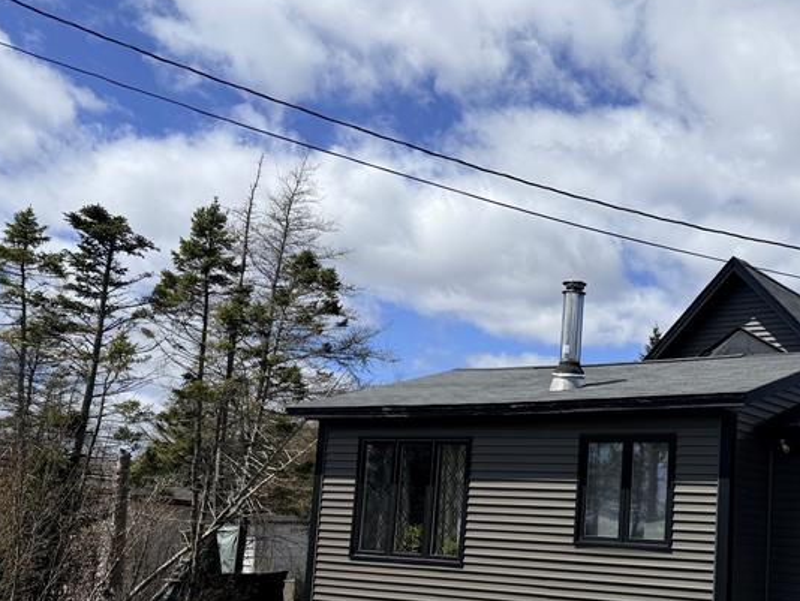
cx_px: 658
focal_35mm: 46
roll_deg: -1.8
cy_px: 415
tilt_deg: +7.9
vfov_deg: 31.2
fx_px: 1064
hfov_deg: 39.4
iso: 80
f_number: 1.78
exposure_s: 1/8130
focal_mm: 6.76
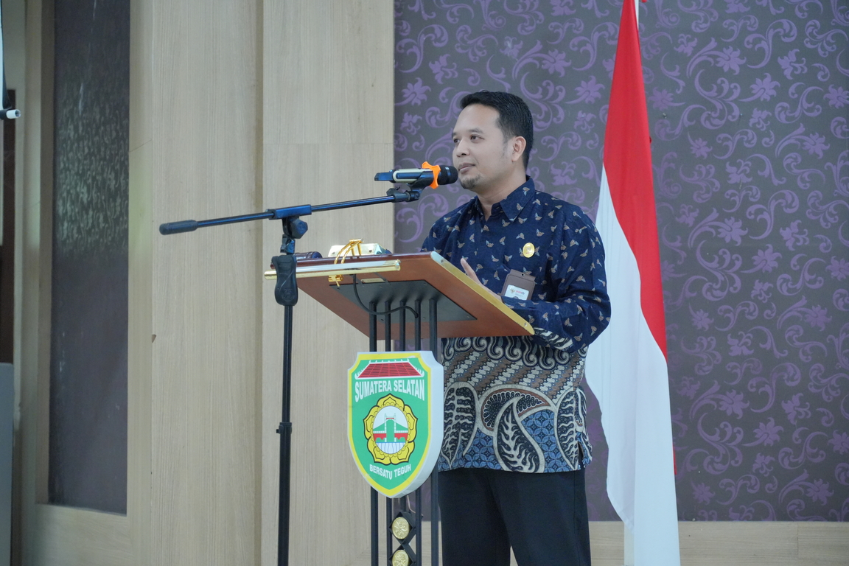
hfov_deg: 19.5
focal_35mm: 105
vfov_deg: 13.0
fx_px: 2476
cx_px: 424
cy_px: 283
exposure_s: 1/200
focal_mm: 105
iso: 5000
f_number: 4
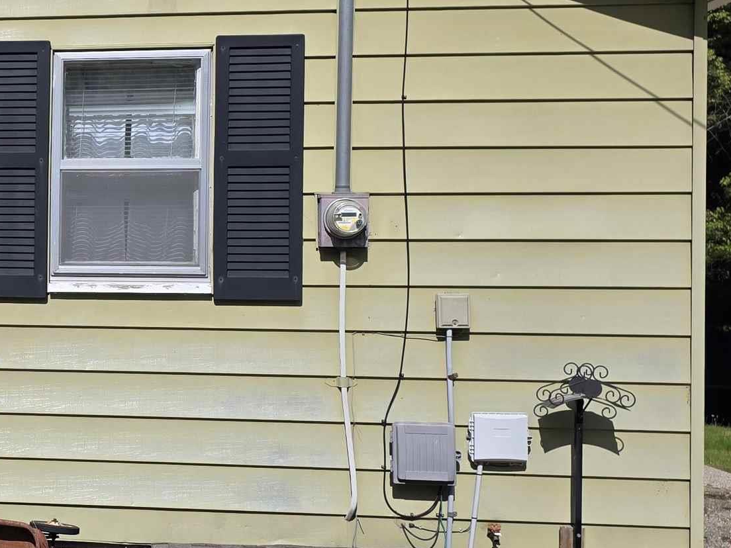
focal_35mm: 64
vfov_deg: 22.9
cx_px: -114
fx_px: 1352
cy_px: 263
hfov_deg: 27.2
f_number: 1.7
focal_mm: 6.25
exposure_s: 1/7944
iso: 64
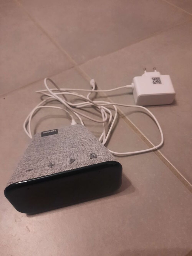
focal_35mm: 25
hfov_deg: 54.9
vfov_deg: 69.4
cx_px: 96
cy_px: 128
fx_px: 185
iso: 400
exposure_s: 1/25
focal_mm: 4.6
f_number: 2
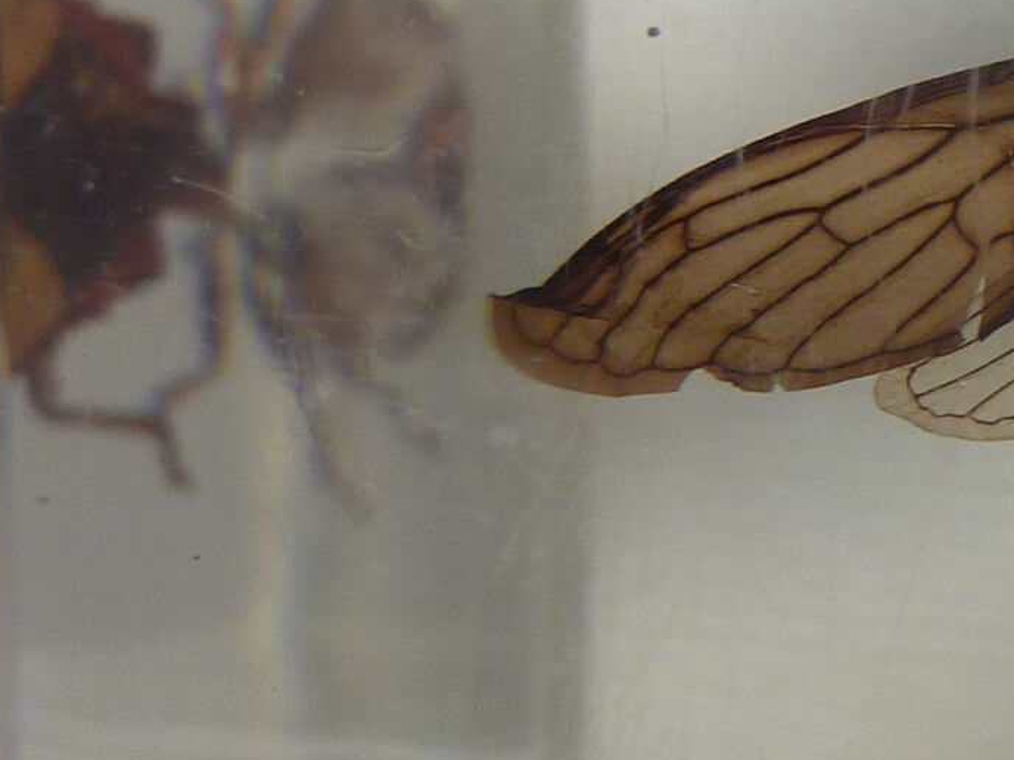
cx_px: 1474
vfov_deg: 15.8
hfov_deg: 18.8
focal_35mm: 93
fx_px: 2724
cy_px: 180
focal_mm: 4.1
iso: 80
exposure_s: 1/40
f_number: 3.3
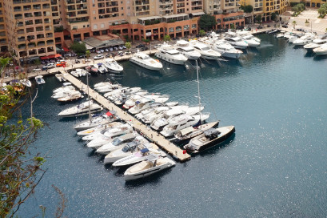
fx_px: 427
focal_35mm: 47
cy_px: 47
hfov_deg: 40.6
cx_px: 249
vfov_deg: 28.1
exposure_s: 1/100
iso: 100
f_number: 14
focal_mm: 16
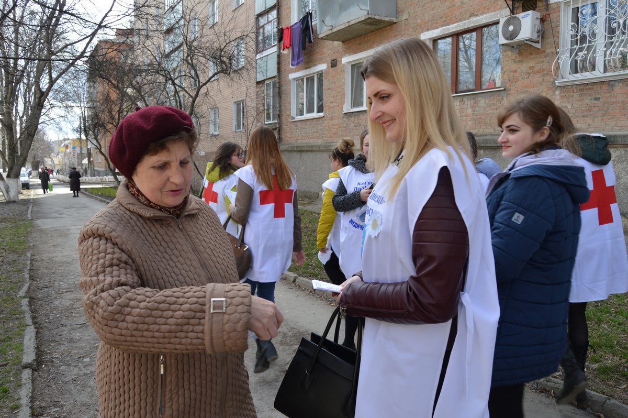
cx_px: 314
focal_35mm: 27
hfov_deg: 67.4
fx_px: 471
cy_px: 209
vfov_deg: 47.9
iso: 100
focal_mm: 18
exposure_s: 1/125
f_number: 5.6
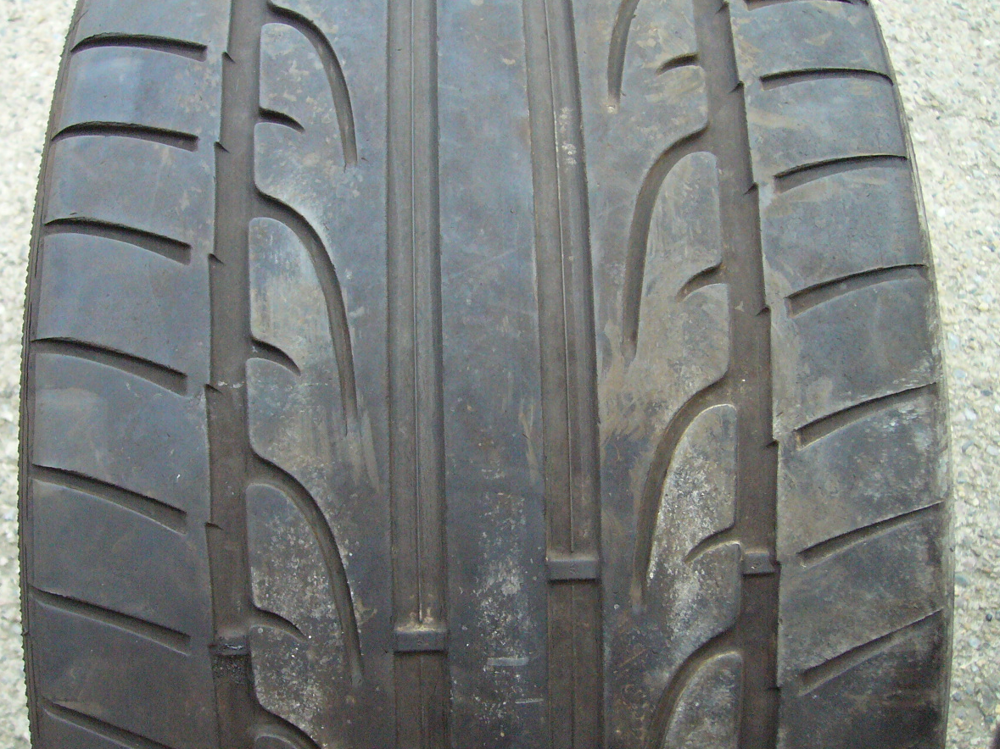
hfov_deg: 49.0
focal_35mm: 38
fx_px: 1098
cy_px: 378
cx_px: 490
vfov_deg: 37.7
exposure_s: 1/160
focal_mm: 5.8
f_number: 5.6
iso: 400
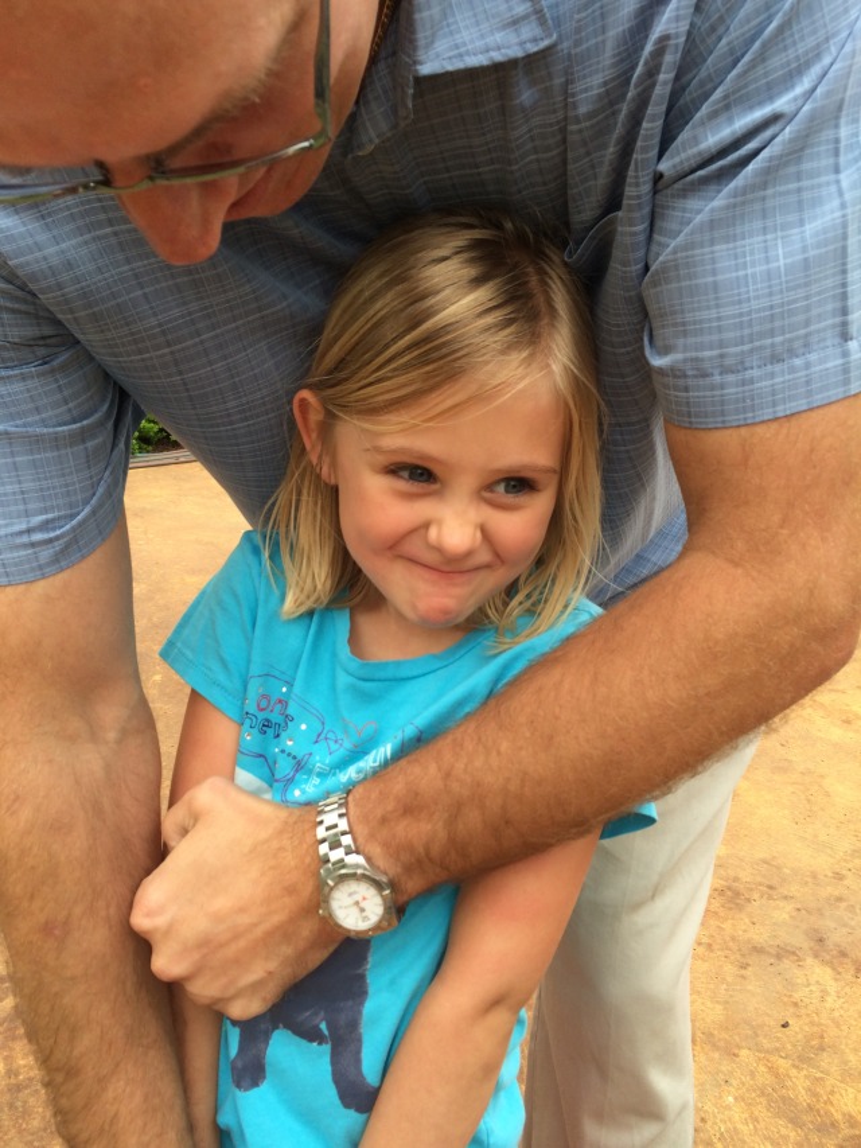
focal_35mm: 29
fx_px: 962
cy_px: 574
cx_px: 430
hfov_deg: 48.2
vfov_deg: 61.7
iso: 32
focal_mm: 4.15
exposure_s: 1/244
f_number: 2.2
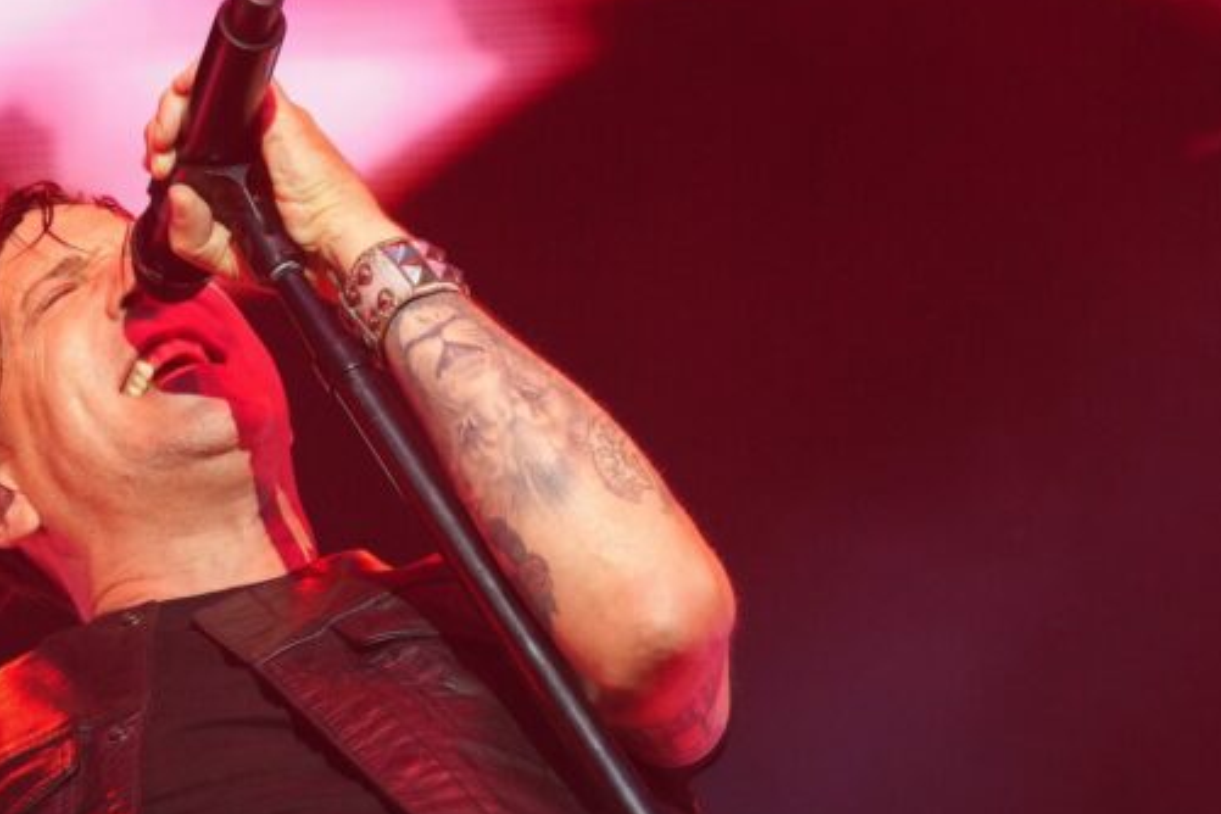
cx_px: 380
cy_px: 553
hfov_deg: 9.9
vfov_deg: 6.6
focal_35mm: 207
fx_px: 7020
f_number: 5.6
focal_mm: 90
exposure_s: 1/160
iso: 3200
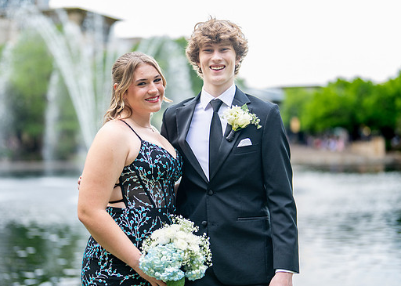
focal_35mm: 69
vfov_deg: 20.6
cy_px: 133
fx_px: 785
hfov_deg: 28.6
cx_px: 189
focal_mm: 50
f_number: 1.2
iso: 160
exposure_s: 1/800
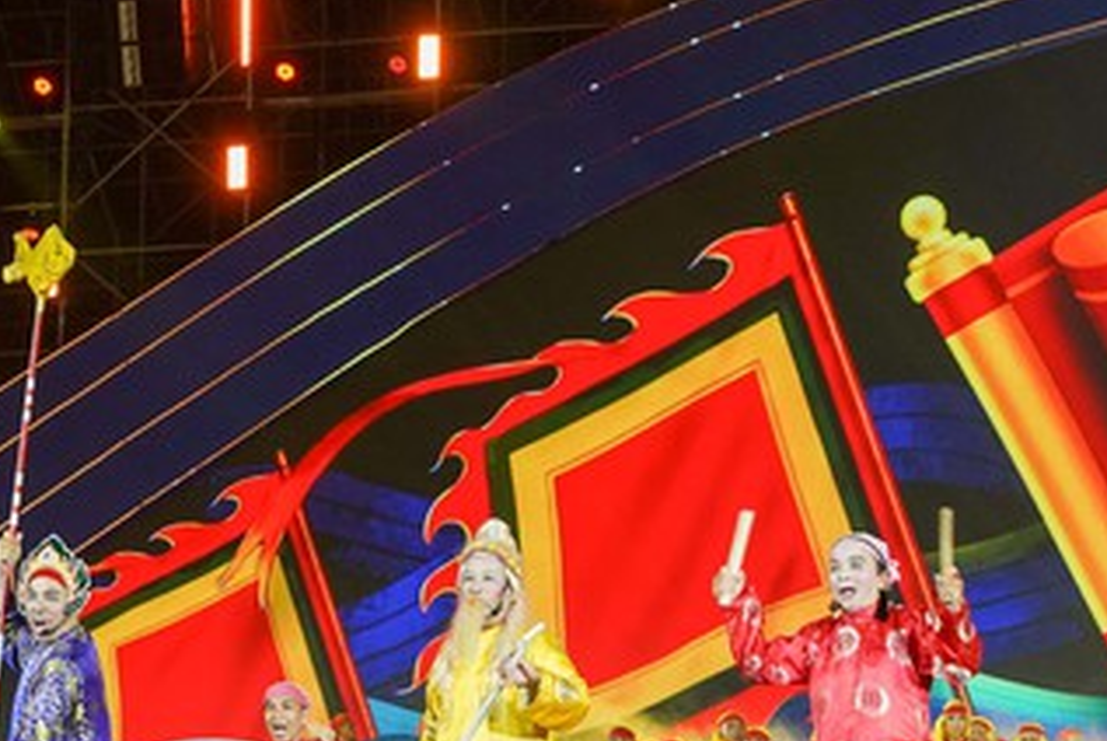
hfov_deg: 12.6
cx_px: 1030
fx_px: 4955
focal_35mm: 161
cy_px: 547
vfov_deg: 8.5
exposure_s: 1/200
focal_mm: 70
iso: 2000
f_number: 5.6
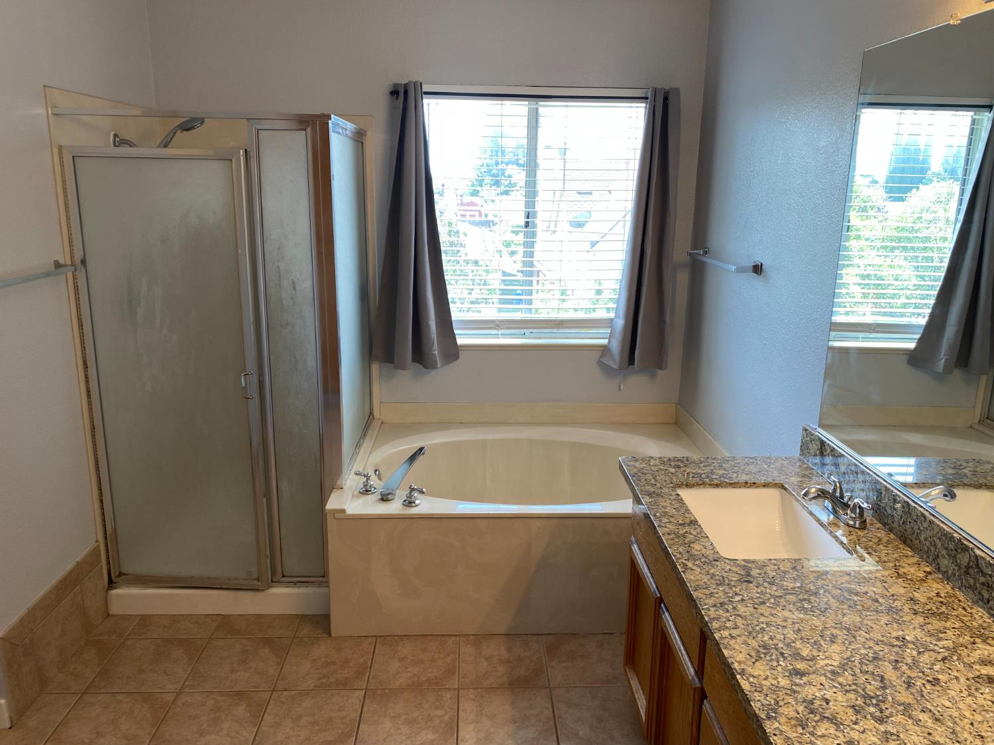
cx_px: 497
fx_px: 747
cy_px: 372
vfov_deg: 53.1
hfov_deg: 67.3
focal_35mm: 26
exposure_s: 1/120
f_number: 1.8
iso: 64
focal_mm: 4.25
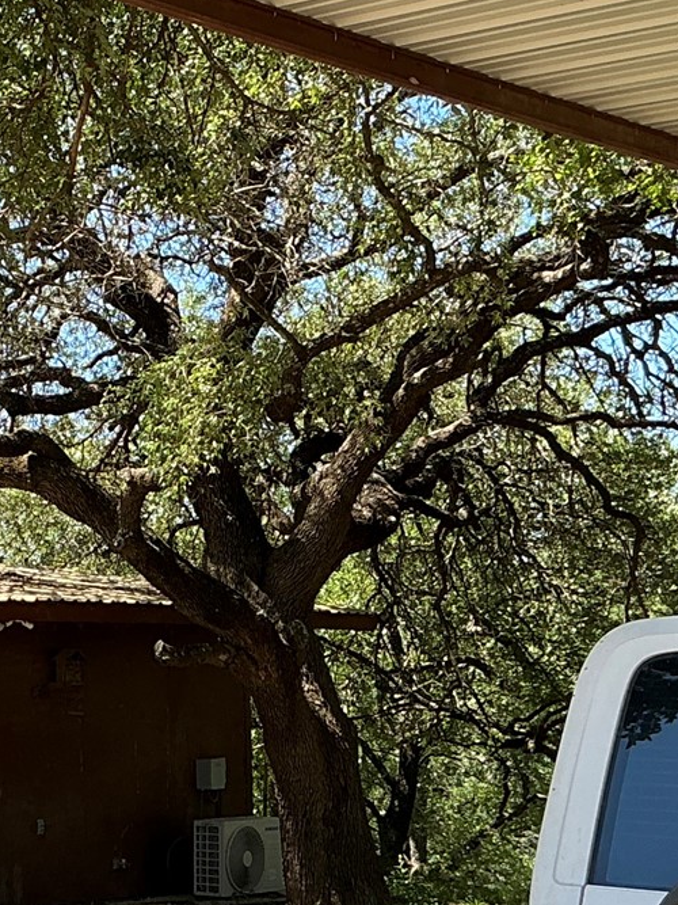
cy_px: 567
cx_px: -28
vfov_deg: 22.7
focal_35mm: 86
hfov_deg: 16.7
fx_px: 2247
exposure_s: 1/223
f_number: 1.8
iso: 20
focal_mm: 3
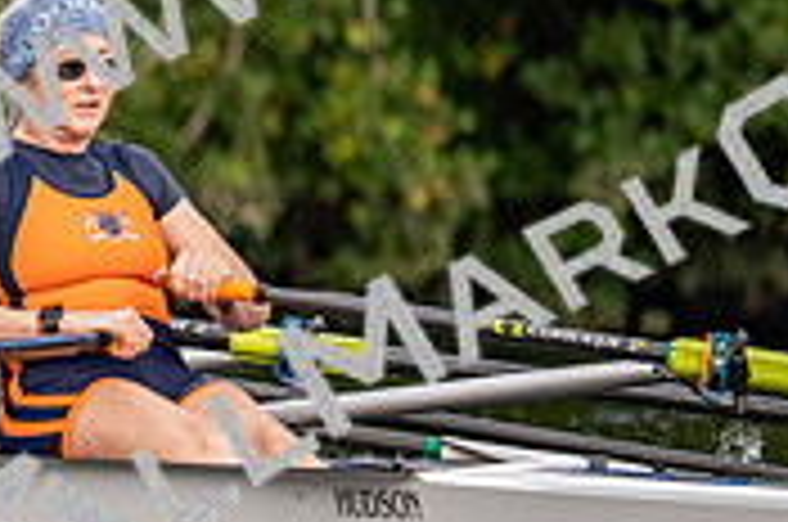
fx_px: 29059
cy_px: 241
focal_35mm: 1330
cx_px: -396
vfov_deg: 1.0
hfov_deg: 1.6
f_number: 4.5
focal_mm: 400
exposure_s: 1/2000
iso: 800
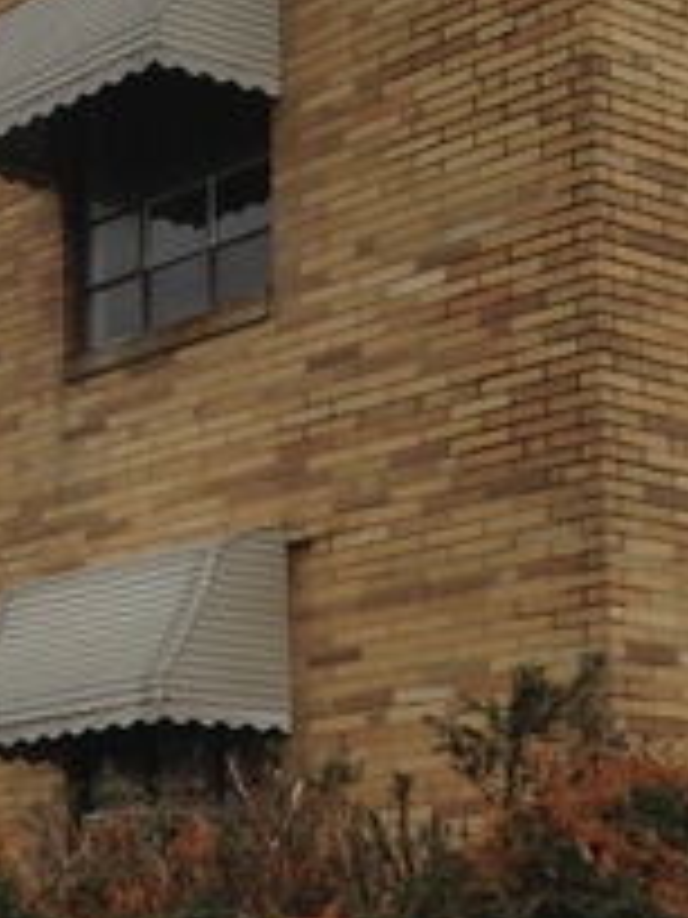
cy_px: 686
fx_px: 2862
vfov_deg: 18.1
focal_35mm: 108
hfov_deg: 13.4
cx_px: -121
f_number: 2.4
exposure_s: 1/136
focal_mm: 4.13
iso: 50
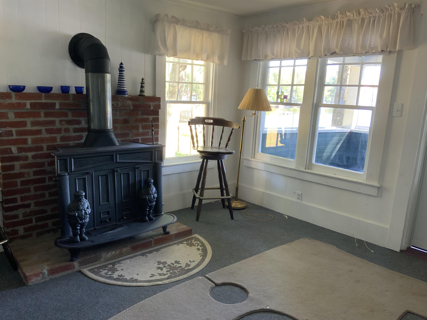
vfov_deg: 48.2
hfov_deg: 61.7
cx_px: 214
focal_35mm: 29
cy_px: 160
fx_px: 358
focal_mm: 3
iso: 125
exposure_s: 1/60
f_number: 1.8
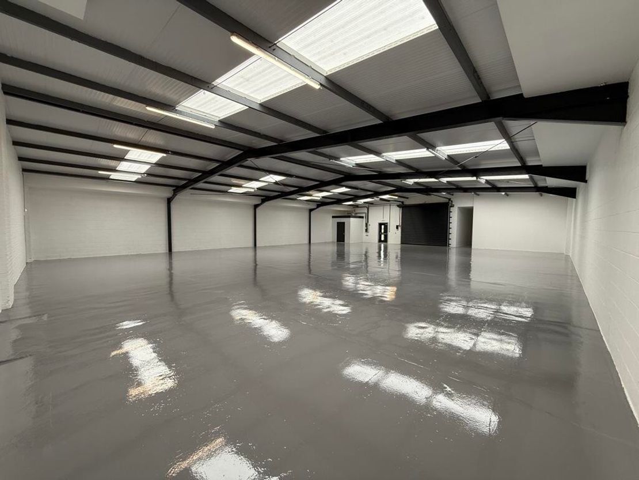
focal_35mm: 14
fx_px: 258
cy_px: 240
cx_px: 320
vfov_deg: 85.7
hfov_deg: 102.1
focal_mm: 2.22
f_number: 2.2
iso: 64
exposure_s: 1/202
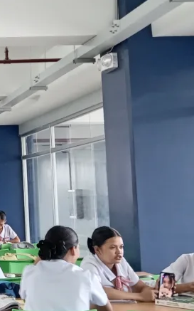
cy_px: 122
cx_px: -167
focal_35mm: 82
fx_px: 694
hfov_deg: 14.0
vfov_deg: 25.2
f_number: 1.8
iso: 155
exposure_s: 1/30
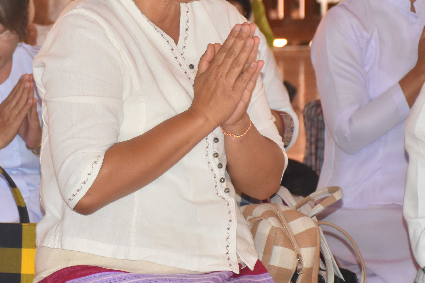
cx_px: 8
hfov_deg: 8.8
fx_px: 2751
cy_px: 81
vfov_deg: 5.9
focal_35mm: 233
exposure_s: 1/60
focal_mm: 75
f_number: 5
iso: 800
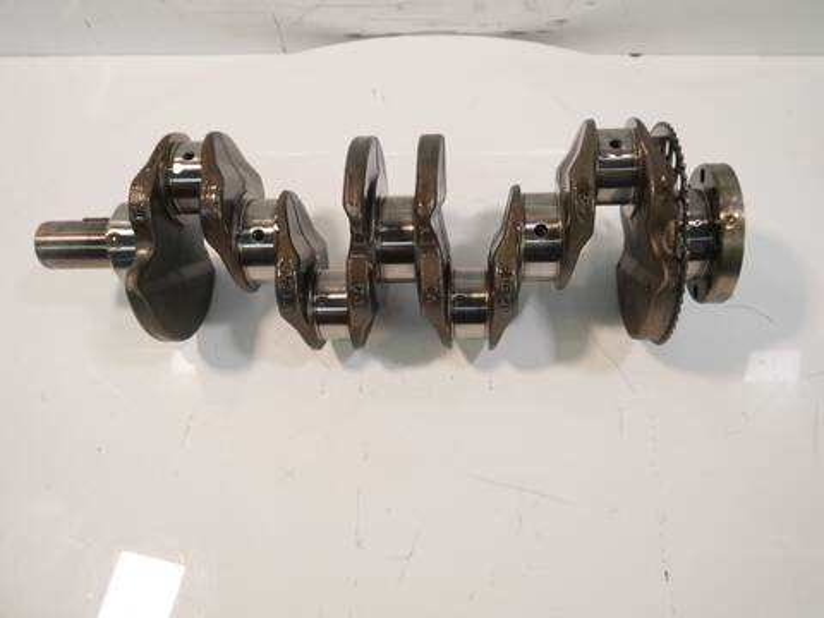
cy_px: 309
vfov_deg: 46.8
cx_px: 412
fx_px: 714
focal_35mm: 30
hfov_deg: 60.0
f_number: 3.6
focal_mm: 15
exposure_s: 1/125
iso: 800
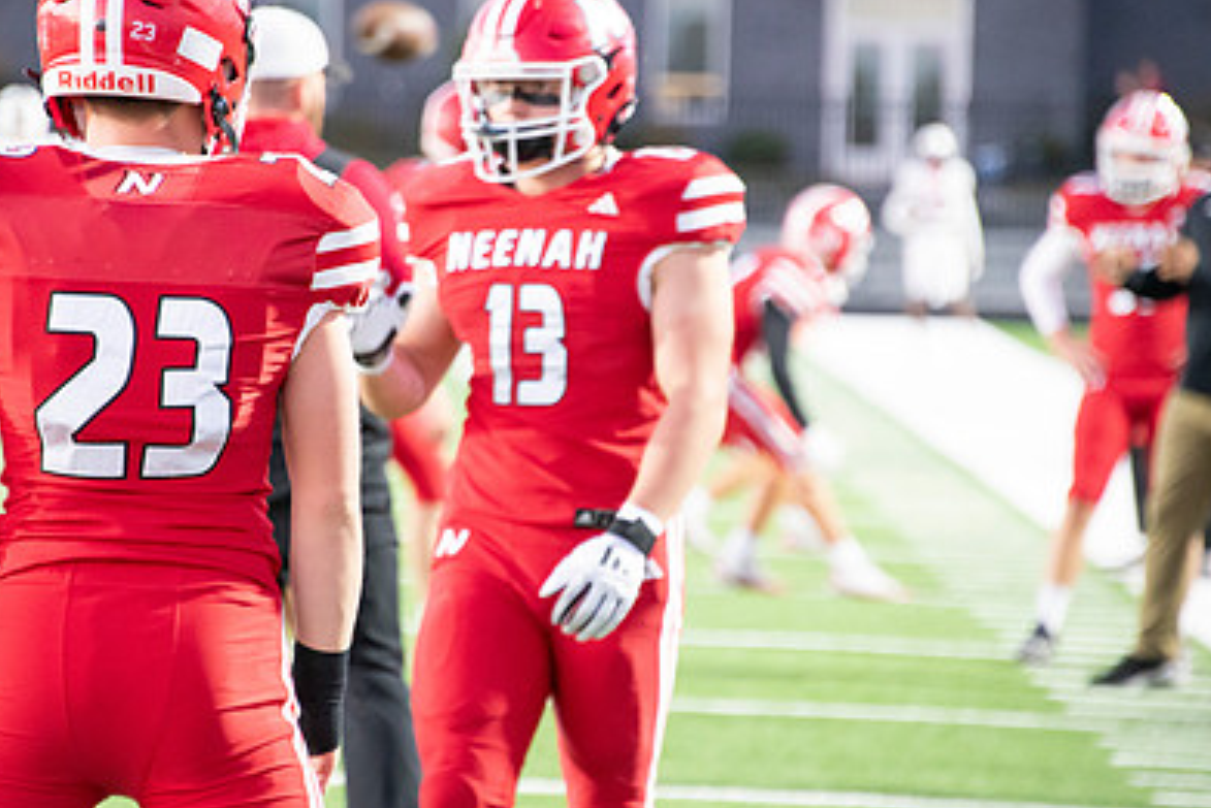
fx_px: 14974
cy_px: 361
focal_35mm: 445
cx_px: 455
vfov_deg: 3.1
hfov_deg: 4.6
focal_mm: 300
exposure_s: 1/160
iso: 8000
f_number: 5.6
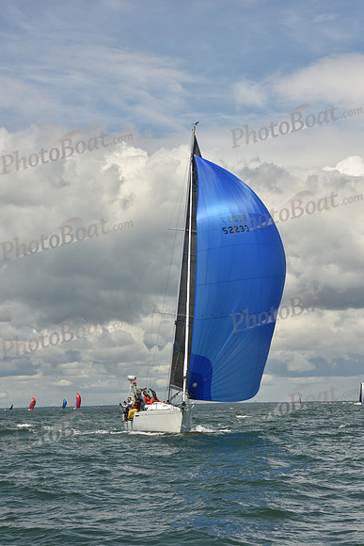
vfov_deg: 22.6
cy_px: 273
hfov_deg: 15.2
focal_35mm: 90
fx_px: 1364
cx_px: 182
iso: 320
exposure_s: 1/800
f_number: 13
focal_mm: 90
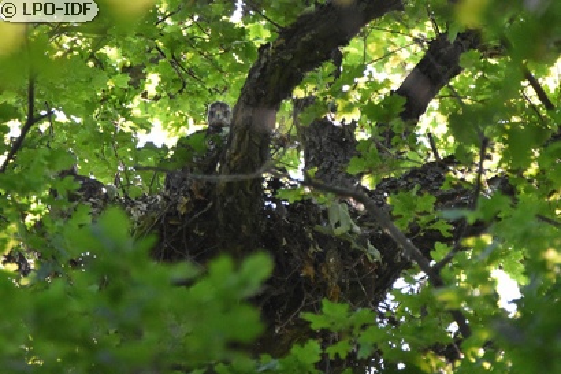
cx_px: 280
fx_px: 14019
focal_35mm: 900
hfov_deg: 2.3
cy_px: 187
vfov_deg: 1.5
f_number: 6.3
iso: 5000
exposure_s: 1/1000
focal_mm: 600
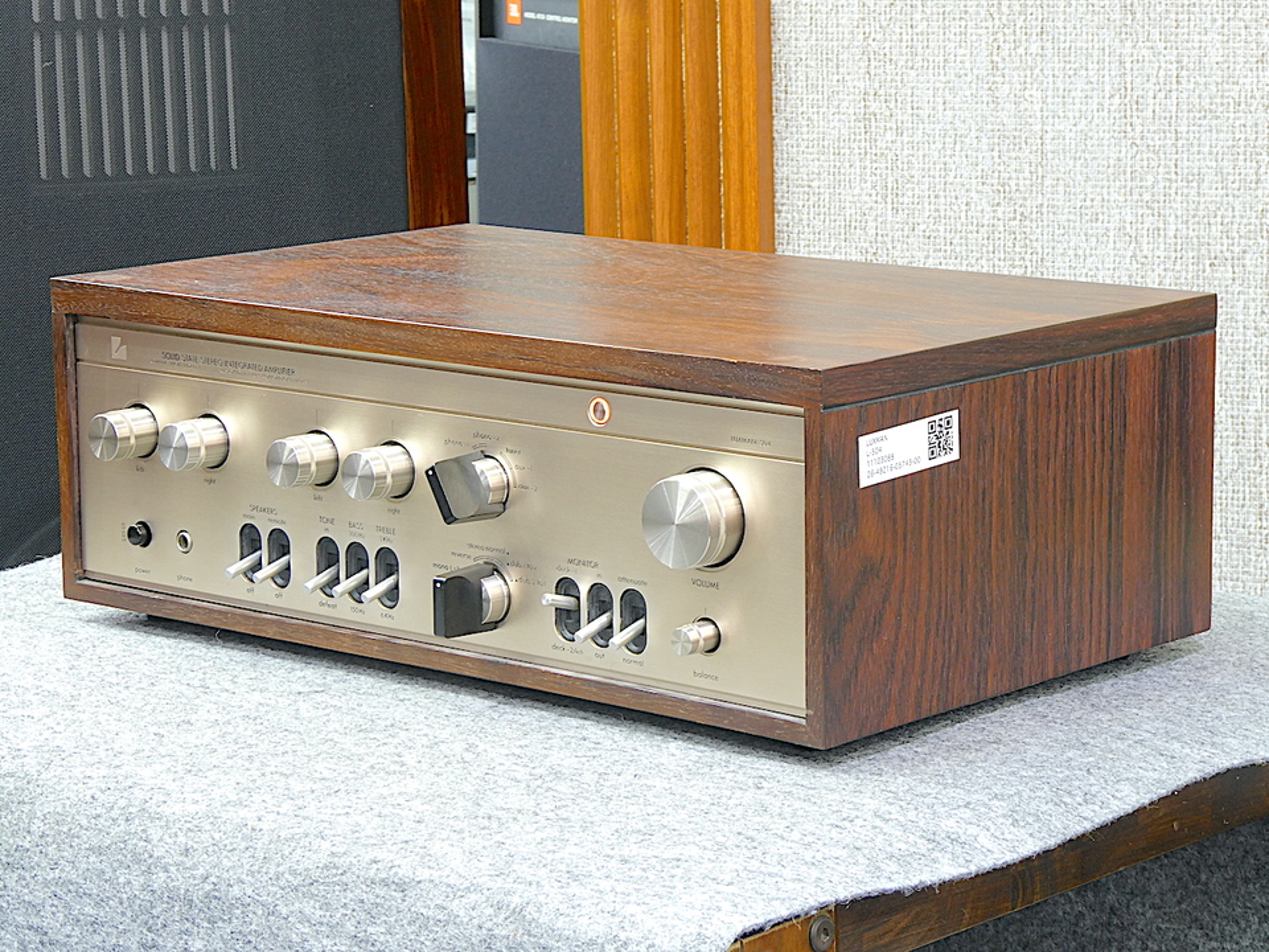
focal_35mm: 98
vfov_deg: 15.1
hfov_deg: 20.0
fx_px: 3593
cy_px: 476
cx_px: 634
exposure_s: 3.2
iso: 100
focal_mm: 17.5
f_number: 7.1
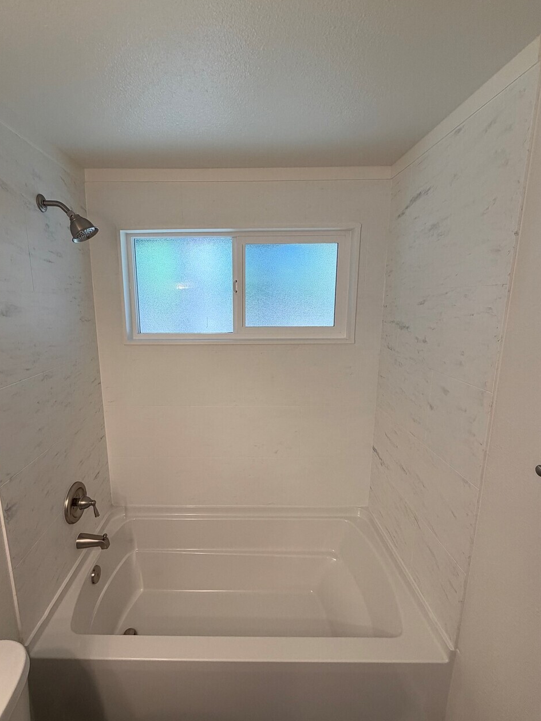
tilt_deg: -10.2
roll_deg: +0.8
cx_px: 237
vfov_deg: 94.5
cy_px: 364
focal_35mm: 16
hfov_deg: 77.8
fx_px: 333
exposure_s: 1/120
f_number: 2.2
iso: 200
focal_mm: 2.22
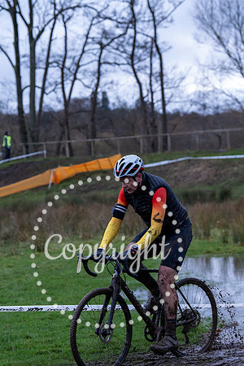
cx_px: 122
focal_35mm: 93
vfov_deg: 21.9
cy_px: 183
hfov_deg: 14.7
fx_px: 945
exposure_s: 1/500
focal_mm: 93
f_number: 4
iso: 4000
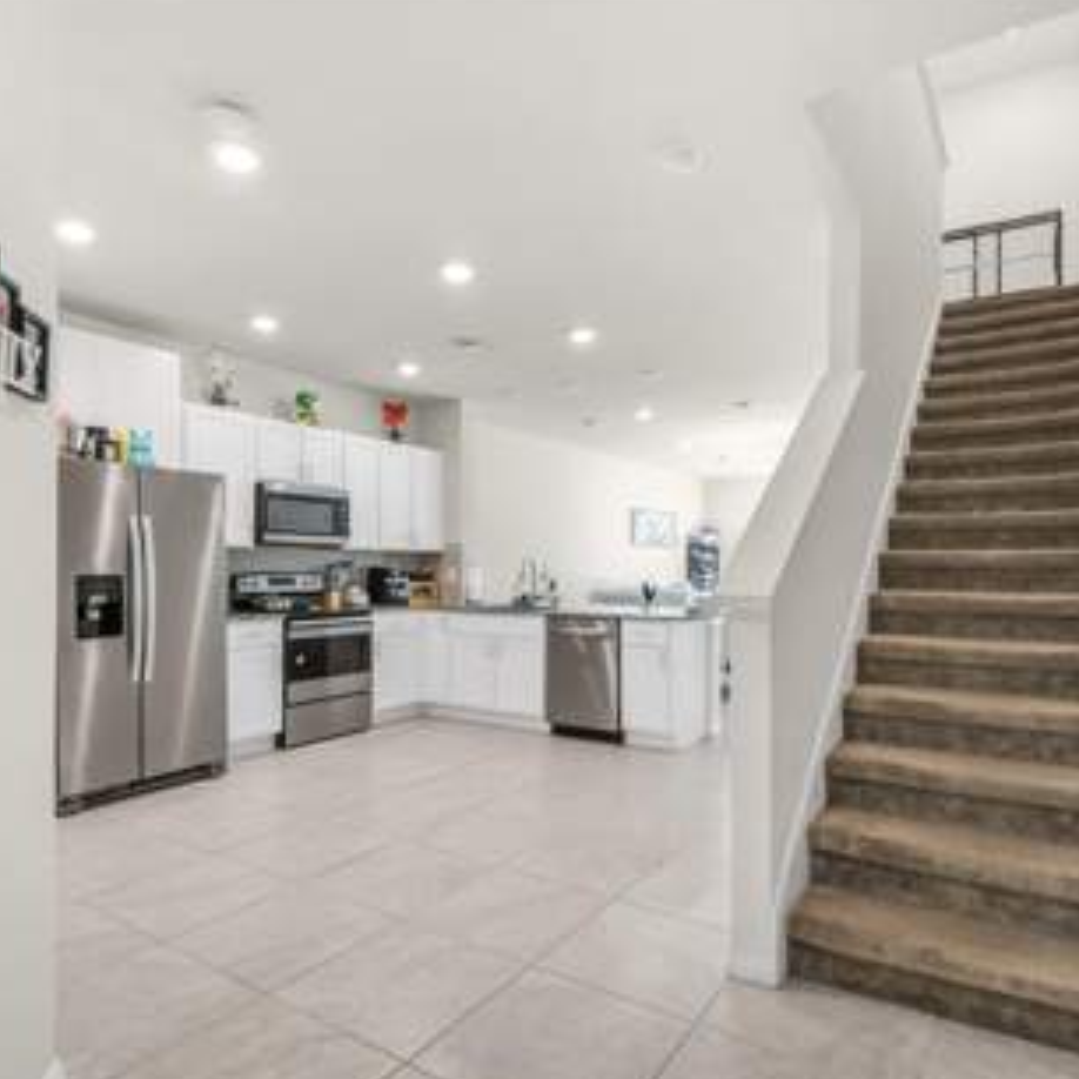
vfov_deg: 74.8
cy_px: 538
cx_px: 578
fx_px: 705
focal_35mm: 20
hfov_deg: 74.7
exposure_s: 1/3
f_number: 7.1
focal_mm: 10
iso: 100
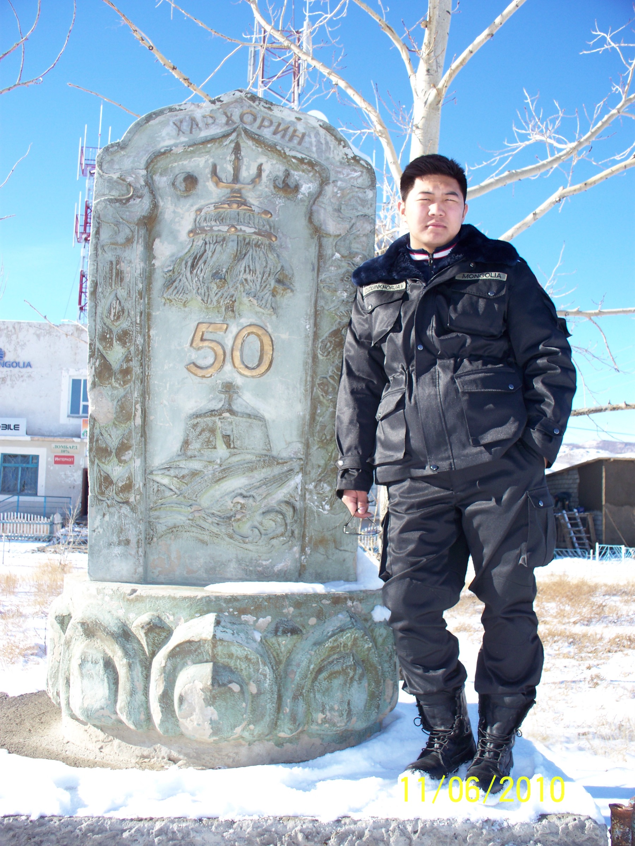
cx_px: 318
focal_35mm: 36
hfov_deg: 39.7
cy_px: 423
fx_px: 881
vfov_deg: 51.4
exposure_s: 1/400
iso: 64
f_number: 2.8
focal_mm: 7.54
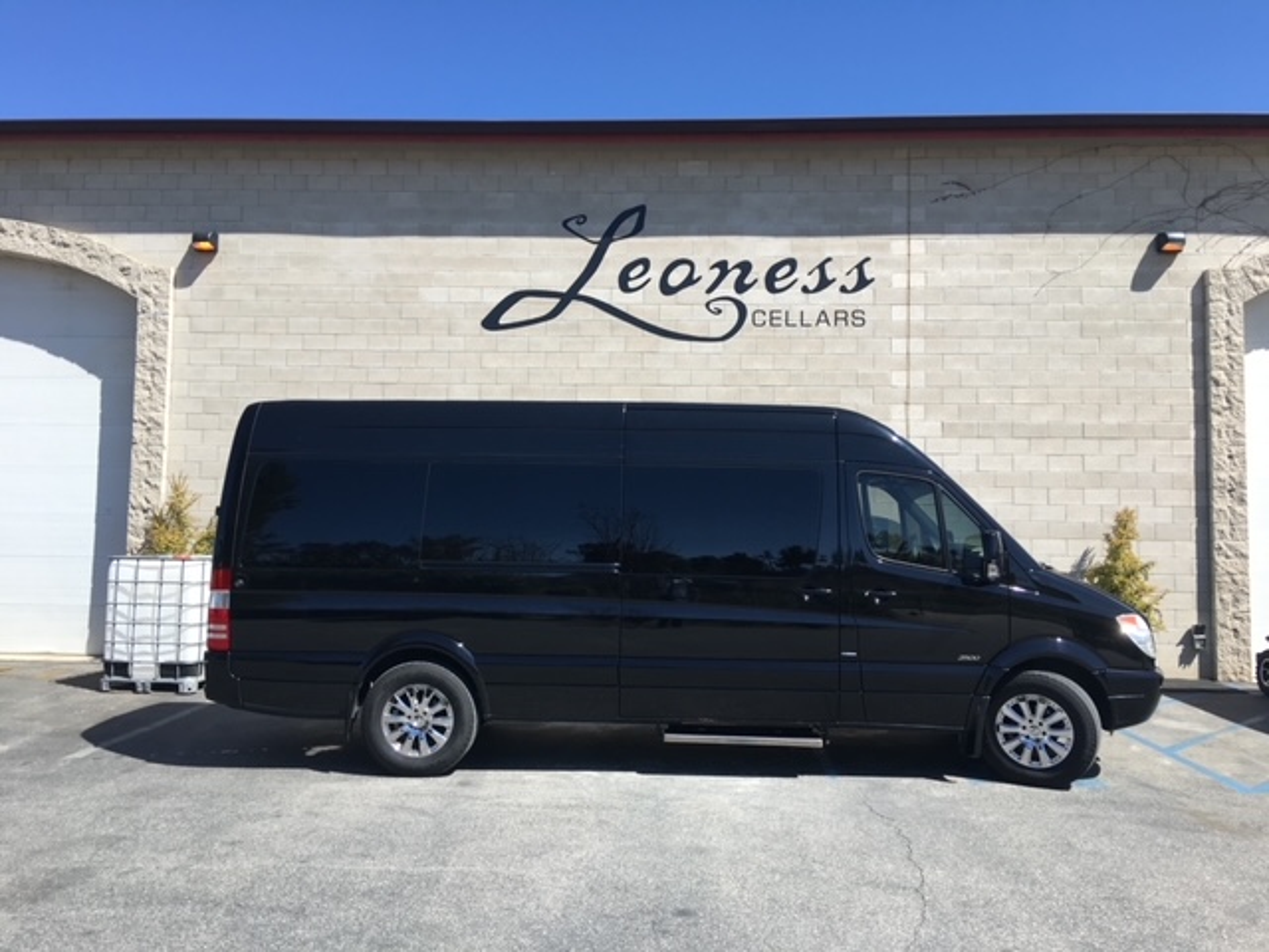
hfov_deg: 61.7
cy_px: 476
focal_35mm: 29
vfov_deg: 48.2
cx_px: 634
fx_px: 1063
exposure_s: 1/1012
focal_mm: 4.15
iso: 25
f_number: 2.2
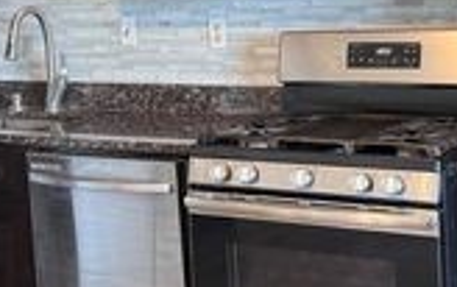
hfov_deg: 22.5
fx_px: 1147
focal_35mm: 92
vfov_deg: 14.2
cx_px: 203
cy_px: 46
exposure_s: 1/60
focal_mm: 6.76
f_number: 1.78
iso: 250
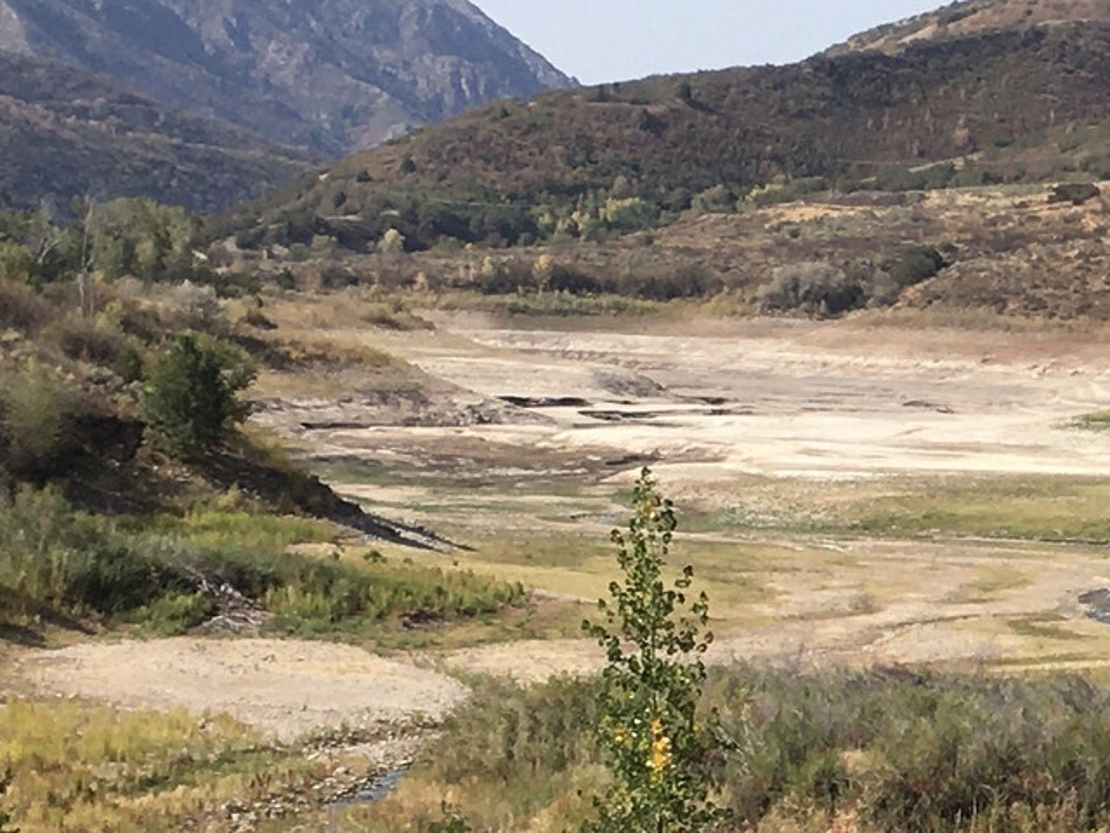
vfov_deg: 48.2
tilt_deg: -3.8
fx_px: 930
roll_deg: -0.6
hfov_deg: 61.7
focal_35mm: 29
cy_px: 416
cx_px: 555
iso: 25
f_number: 2.2
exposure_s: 1/1570
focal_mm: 4.15
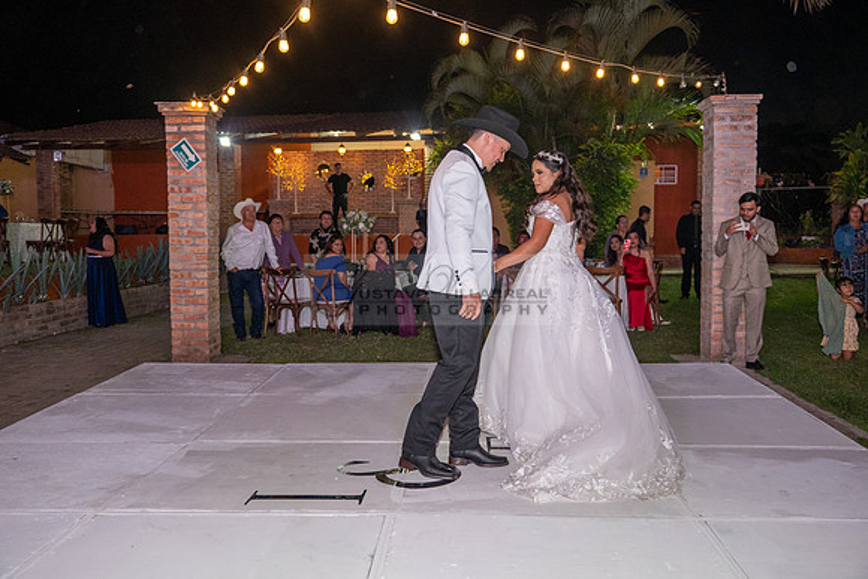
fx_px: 820
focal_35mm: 34
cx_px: 434
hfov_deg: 55.8
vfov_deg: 38.9
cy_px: 290
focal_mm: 34
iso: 2000
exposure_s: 1/160
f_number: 4.5
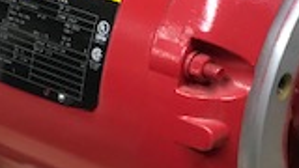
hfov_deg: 17.5
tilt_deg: -33.9
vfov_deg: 9.9
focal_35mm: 122
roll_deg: +5.2
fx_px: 967
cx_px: 189
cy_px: 35
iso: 80
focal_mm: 3.99
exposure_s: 1/15
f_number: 1.8
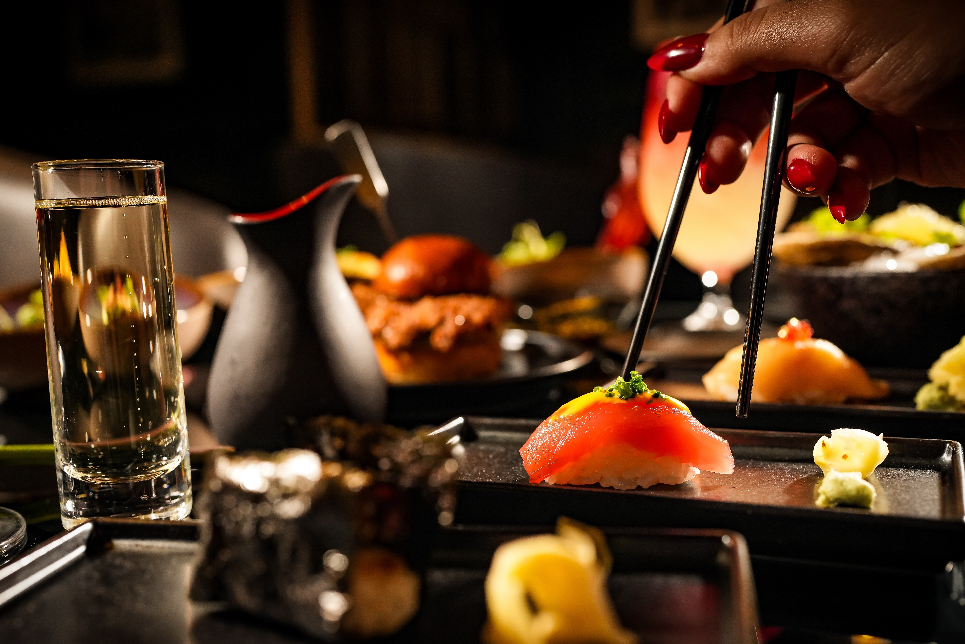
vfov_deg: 37.9
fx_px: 938
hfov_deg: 54.4
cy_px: 322
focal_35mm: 35
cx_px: 482
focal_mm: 35
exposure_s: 1/200
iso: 2500
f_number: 4
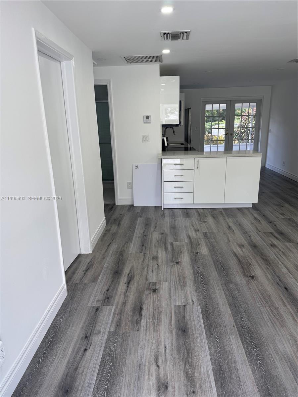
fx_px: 275
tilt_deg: -15.6
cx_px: 149
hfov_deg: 56.8
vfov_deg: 71.6
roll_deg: +2.5
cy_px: 198
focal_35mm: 24
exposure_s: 1/121
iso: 80
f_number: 1.78
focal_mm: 6.76
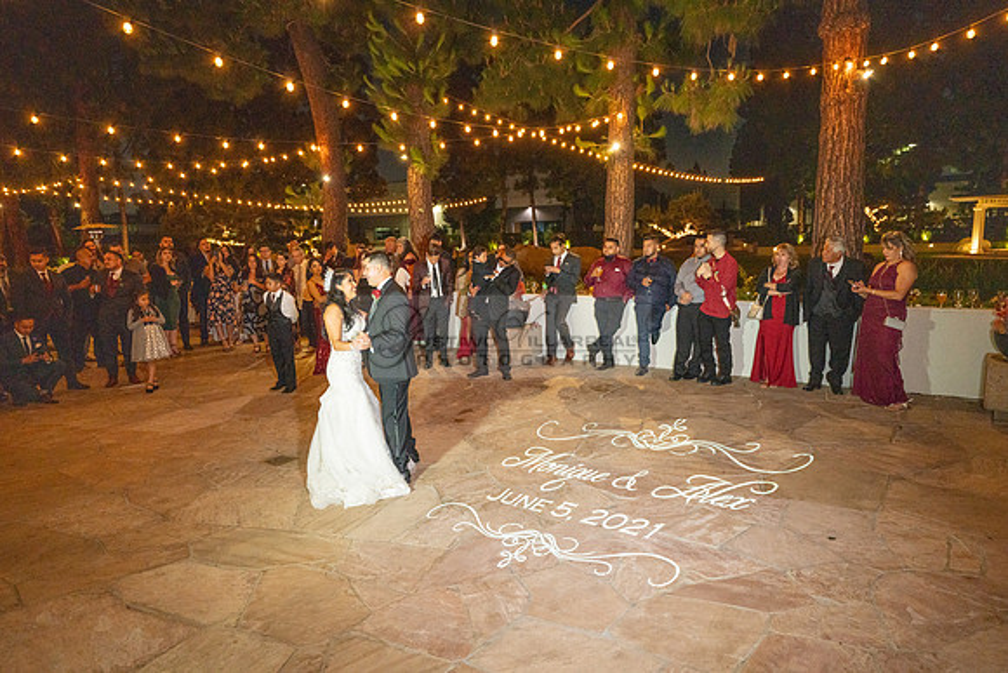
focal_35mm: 24
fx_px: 672
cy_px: 336
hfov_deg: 73.7
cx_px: 504
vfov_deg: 53.2
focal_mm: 24
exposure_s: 1/125
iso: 3200
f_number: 2.8
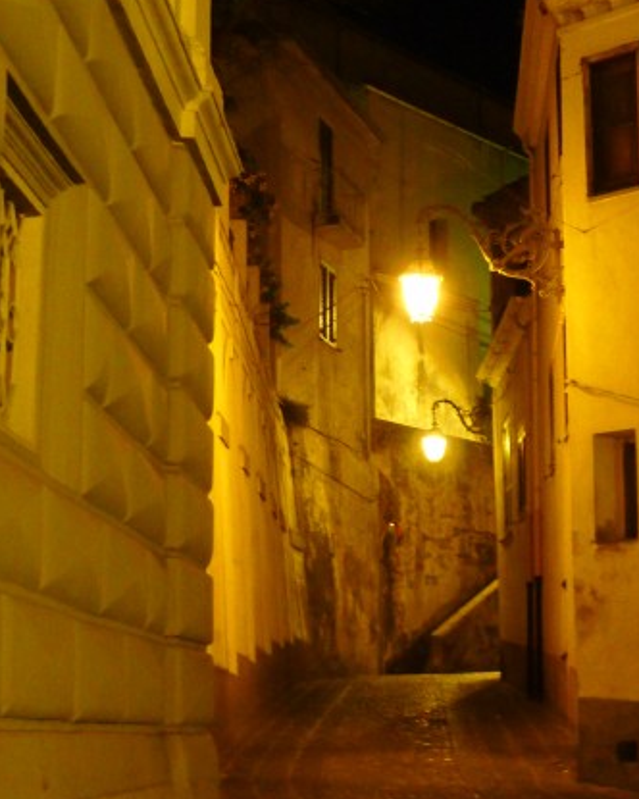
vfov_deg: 22.4
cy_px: 312
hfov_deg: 18.1
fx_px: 2009
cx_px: 343
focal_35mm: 85
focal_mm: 10
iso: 800
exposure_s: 1/15
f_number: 2.6
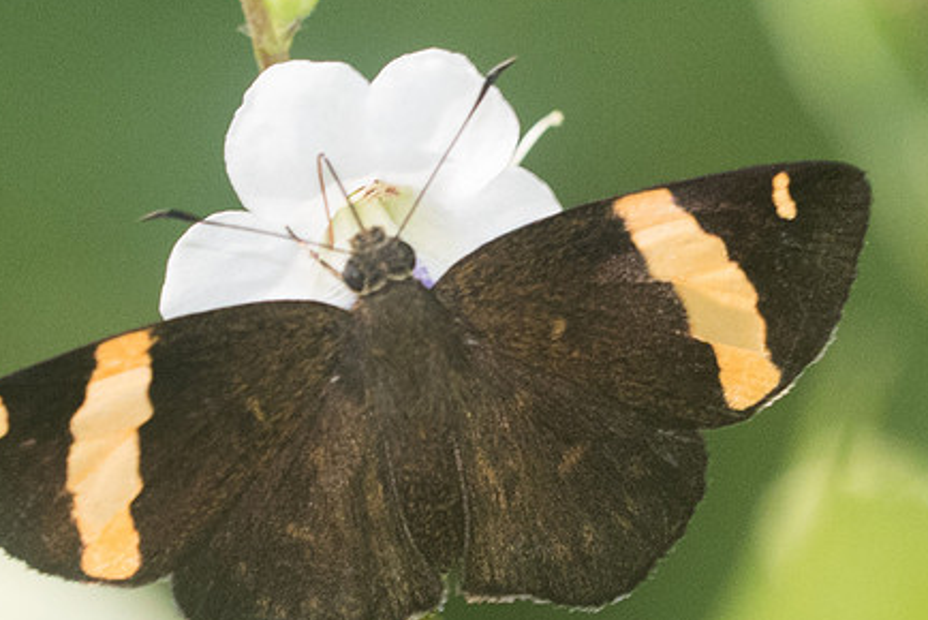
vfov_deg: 1.6
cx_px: 421
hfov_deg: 2.4
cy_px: 415
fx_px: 22260
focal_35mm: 863
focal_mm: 150
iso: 1000
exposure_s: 1/250
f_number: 7.1
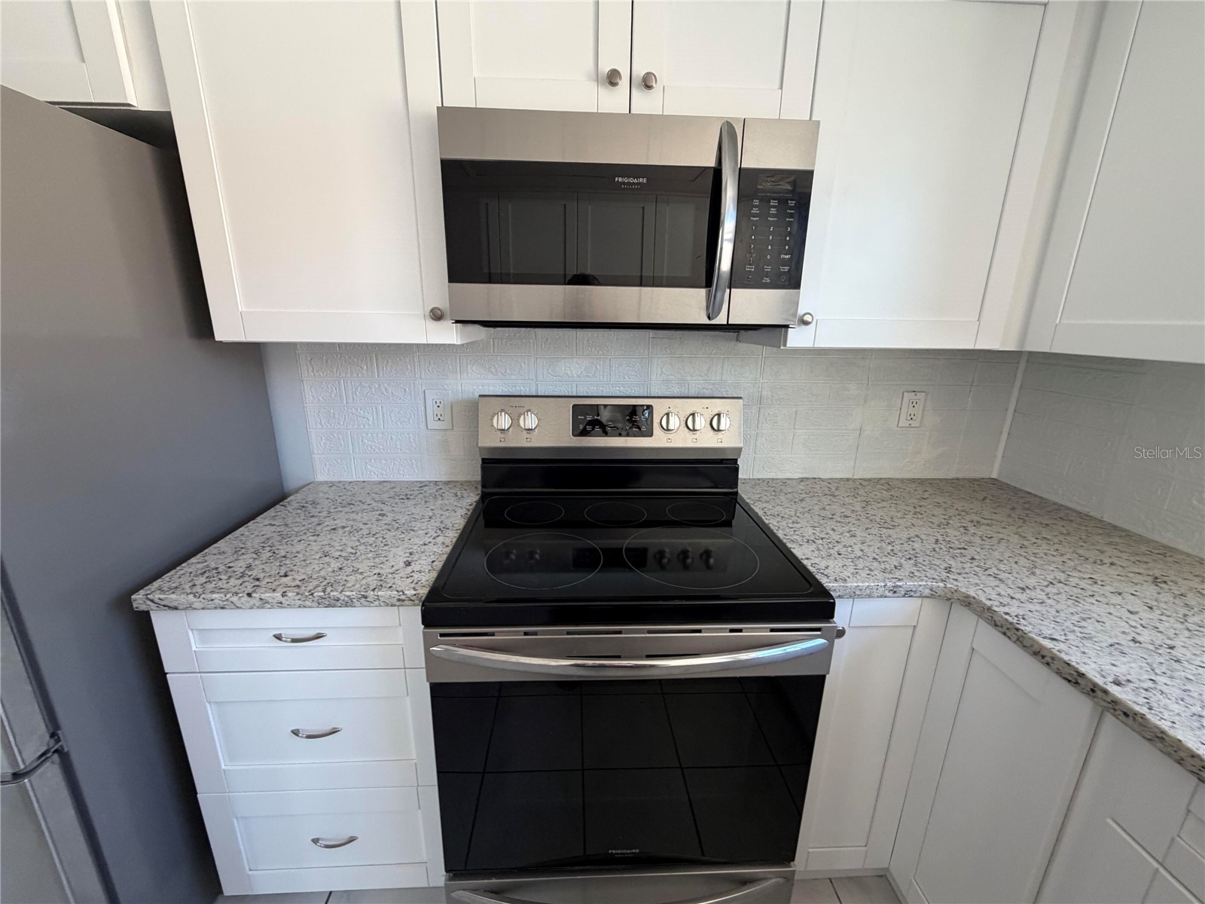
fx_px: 487
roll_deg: -1.5
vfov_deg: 85.7
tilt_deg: -16.2
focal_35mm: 14
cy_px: 452
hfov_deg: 102.1
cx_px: 602
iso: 250
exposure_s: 1/121
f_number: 2.2
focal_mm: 2.22
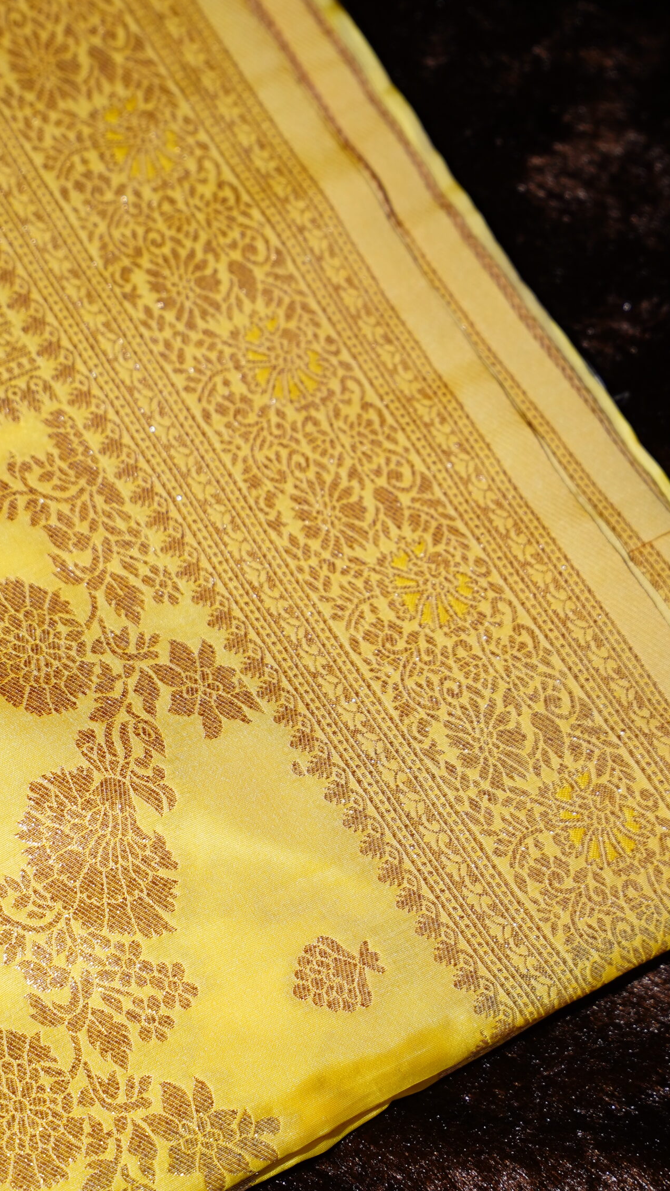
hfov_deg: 9.8
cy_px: 619
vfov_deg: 17.3
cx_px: 386
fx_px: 3917
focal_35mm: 124
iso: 250
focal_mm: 70
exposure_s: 1/200
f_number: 2.8
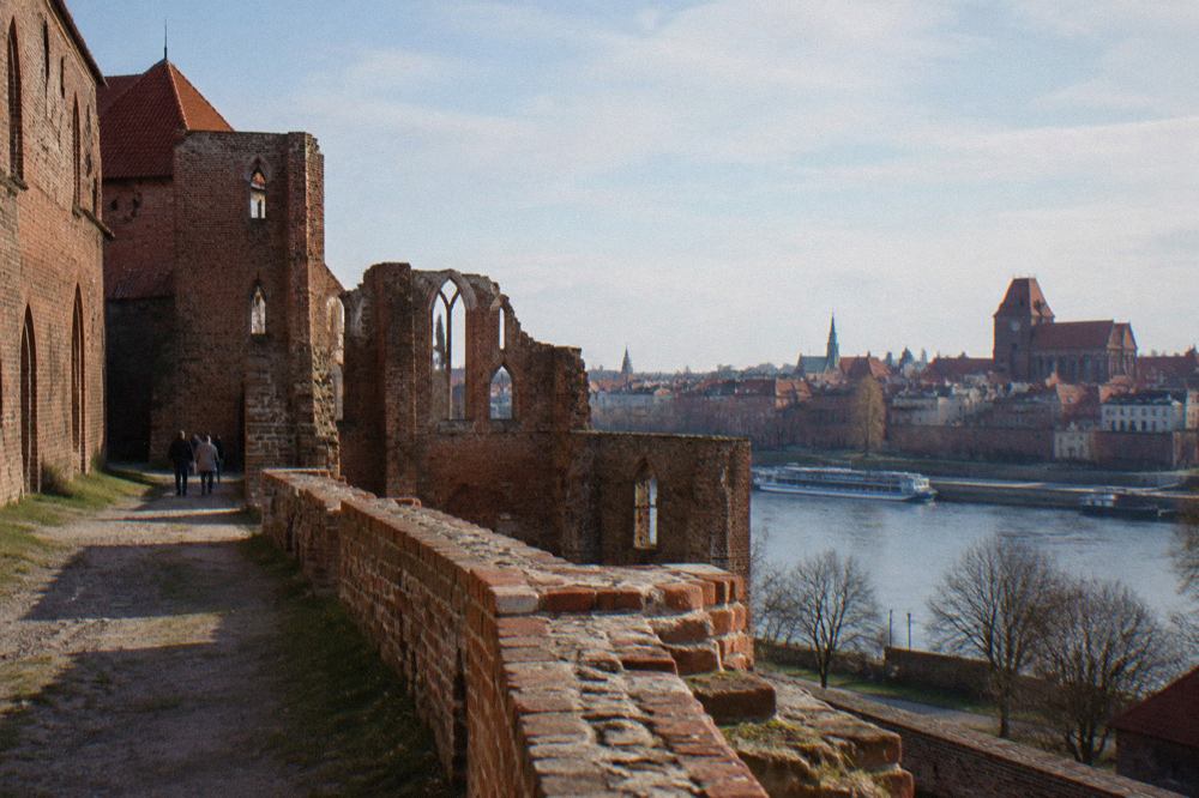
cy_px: 399
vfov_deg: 37.8
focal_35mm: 35
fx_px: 1165
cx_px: 600
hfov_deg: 54.5
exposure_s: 1/800
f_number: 5
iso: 320
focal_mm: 35
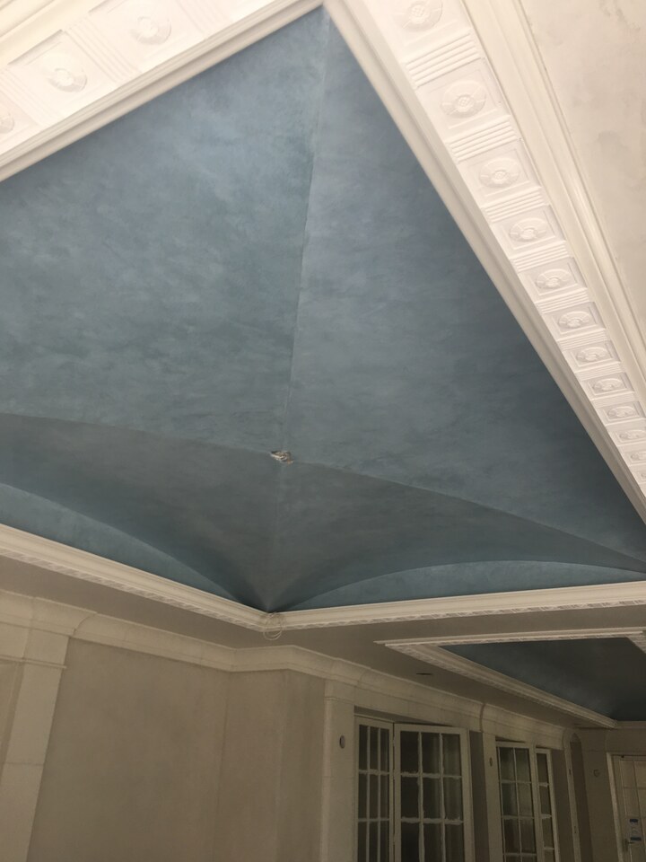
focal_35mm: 29
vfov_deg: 61.7
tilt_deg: +25.1
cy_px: 431
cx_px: 323
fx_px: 722
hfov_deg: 48.2
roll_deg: -2.9
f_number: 2.2
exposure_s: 1/60
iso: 25
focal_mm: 4.15
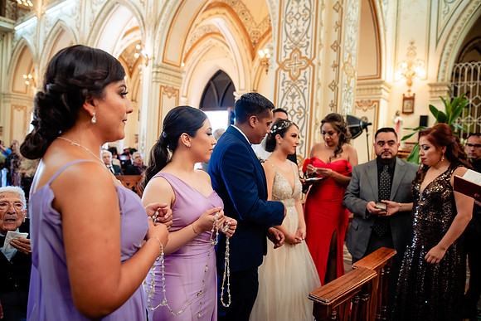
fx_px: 321
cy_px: 160
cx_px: 240
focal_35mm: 24
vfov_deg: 53.2
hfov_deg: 73.7
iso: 1250
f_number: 2.8
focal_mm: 24
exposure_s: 1/100
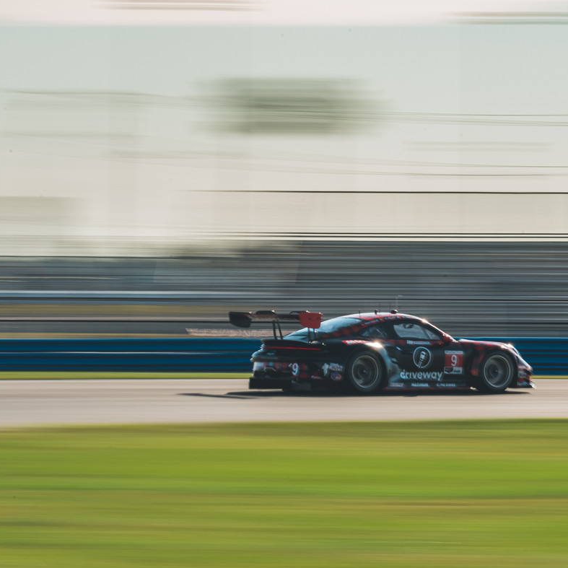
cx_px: 370
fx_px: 4808
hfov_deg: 6.8
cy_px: 282
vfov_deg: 6.8
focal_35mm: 259
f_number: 29
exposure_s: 1/8
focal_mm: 200
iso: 50
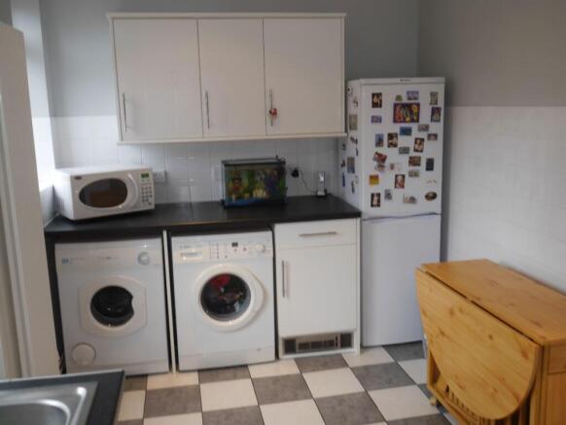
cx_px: 283
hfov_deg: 53.9
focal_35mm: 34
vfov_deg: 41.8
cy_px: 212
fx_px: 556
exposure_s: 1/30
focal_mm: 17
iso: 160
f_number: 4
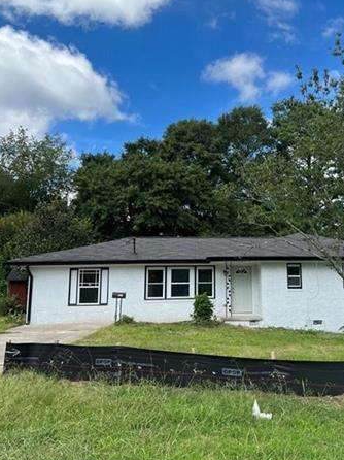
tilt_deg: +10.5
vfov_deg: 52.6
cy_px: 219
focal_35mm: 35
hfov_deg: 40.2
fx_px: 464
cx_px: 229
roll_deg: +0.7
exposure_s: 1/2632
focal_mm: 5.7
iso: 50
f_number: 1.5
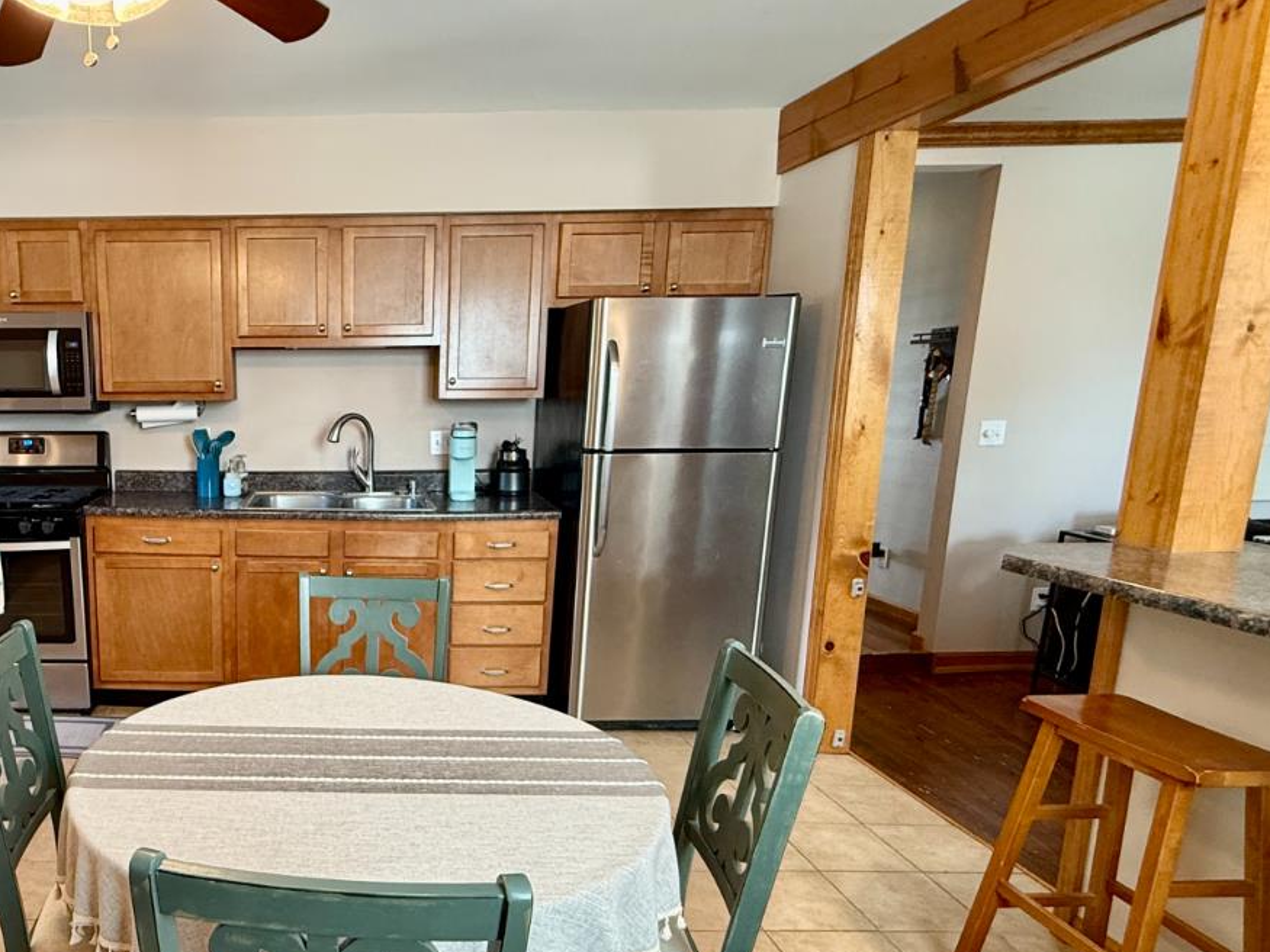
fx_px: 880
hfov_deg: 66.5
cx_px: 296
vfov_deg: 56.3
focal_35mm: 24
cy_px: 583
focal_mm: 2.22
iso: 200
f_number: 2.2
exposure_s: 1/60
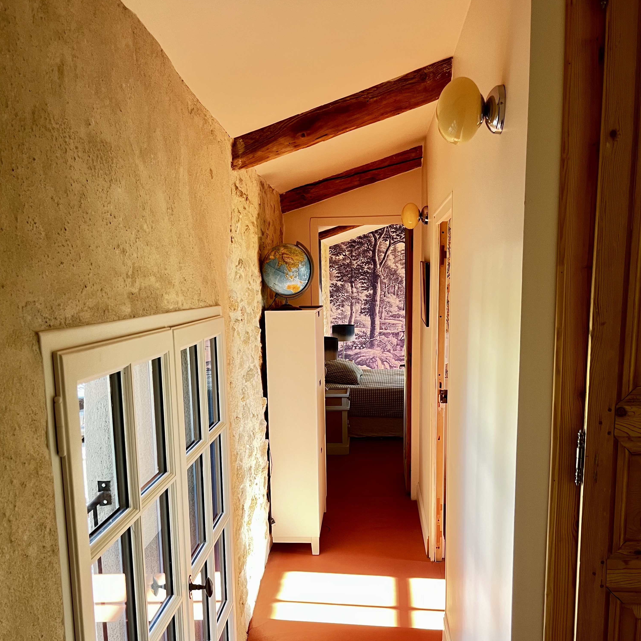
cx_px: 319
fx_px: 649
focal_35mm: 31
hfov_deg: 52.5
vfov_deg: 52.1
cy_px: 389
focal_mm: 5.1
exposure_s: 1/60
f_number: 1.6
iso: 125
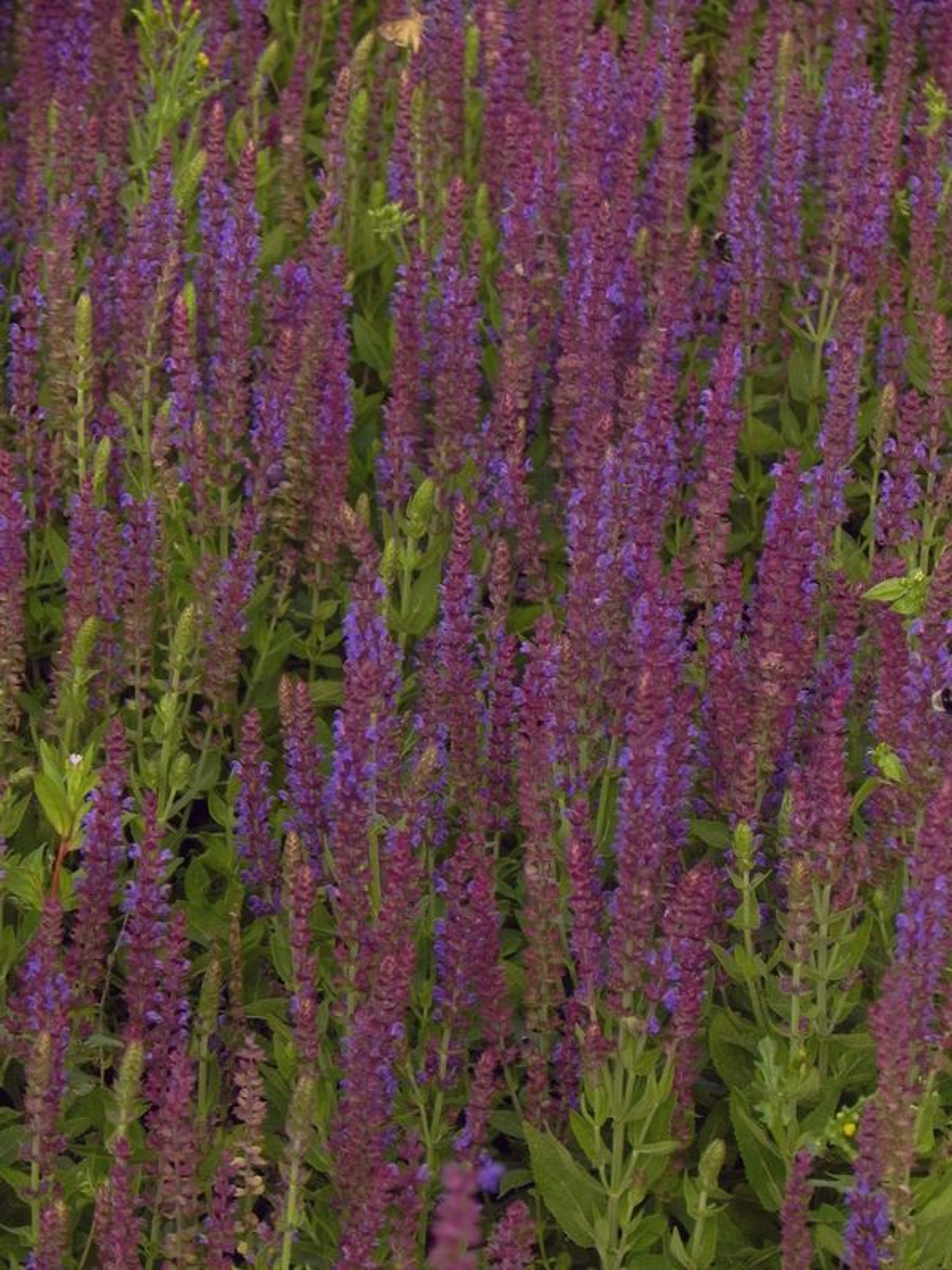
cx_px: 476
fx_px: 9057
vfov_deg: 8.0
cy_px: 635
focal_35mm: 247
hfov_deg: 6.0
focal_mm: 44
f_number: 5
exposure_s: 1/320
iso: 160
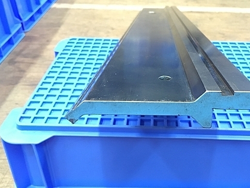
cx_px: 151
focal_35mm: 36
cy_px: 82
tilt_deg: -33.6
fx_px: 260
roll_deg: -0.9
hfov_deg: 51.0
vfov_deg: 39.6
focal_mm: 4.15
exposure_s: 1/15
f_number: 2.2
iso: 250
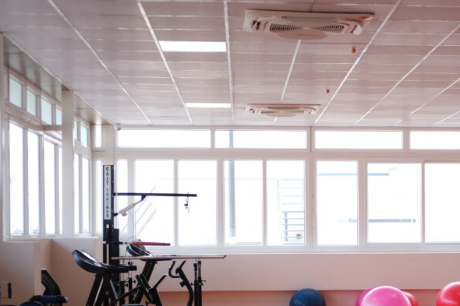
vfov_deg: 14.8
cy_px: 253
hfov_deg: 21.9
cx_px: 366
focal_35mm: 92
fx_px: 1175
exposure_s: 1/550
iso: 160
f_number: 2
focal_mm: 35
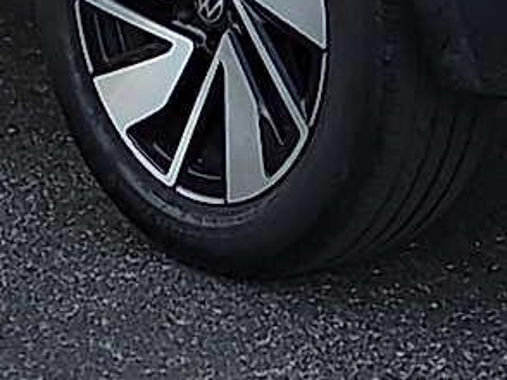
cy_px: -477
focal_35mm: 256
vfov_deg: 5.6
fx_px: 3746
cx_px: 345
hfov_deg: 7.7
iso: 25
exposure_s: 1/556
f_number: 1.8
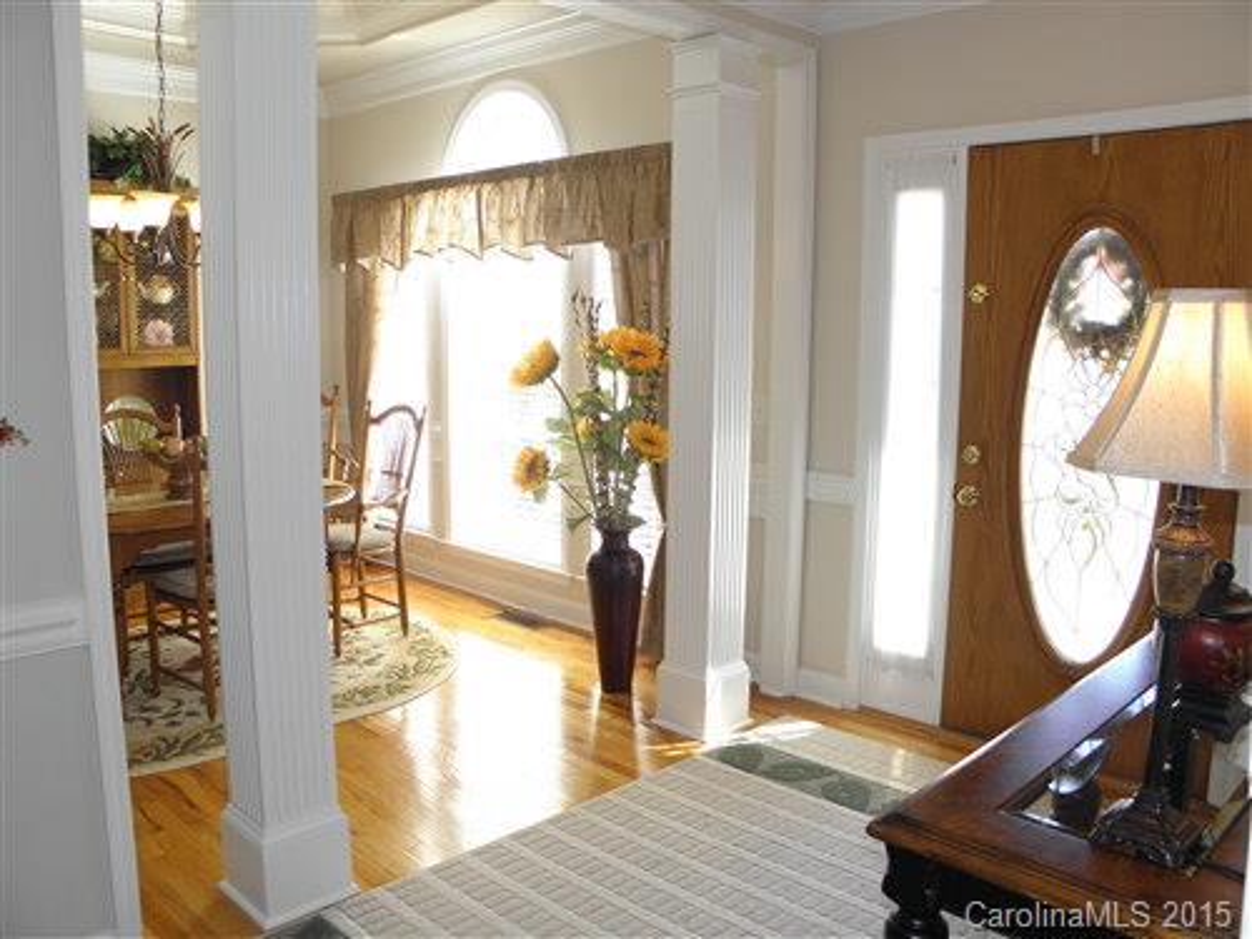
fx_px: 1013
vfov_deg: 49.7
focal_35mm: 28
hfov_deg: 63.4
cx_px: 626
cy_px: 470
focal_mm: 5
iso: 100
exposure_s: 1/30
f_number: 3.5
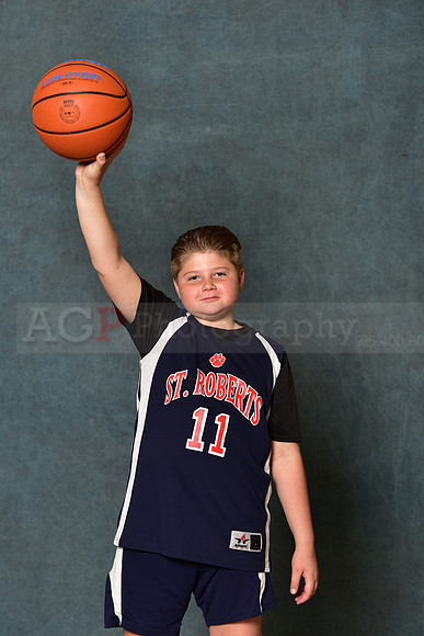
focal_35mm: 90
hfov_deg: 15.2
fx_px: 1589
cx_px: 212
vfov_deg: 22.6
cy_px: 318
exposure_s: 1/200
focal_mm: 90
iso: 250
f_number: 4.5
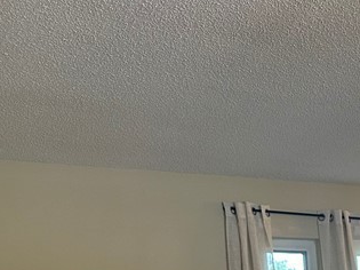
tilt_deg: -5.5
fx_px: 811
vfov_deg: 16.8
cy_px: 428
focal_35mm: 78
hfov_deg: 21.7
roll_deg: +2.6
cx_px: 509
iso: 200
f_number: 1.78
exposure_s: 1/120
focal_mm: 6.86
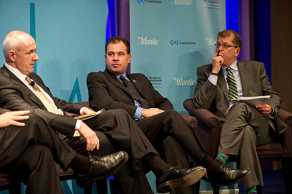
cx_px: 146
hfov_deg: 16.4
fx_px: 1013
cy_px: 97
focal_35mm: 125
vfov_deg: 11.0
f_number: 3.5
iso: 2500
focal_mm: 125
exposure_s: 1/100
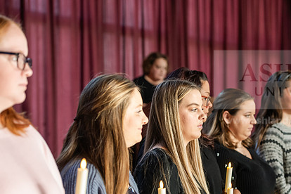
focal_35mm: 112
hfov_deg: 18.2
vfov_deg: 12.2
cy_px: 135
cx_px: 193
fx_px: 905
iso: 1600
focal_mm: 80
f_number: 3.5
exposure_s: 1/200
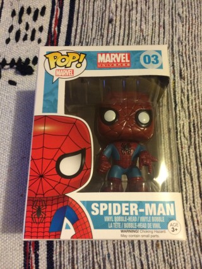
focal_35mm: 29
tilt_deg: -73.1
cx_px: 101
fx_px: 226
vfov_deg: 61.7
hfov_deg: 48.2
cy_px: 134
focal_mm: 4.15
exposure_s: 1/20
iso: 320
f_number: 2.2
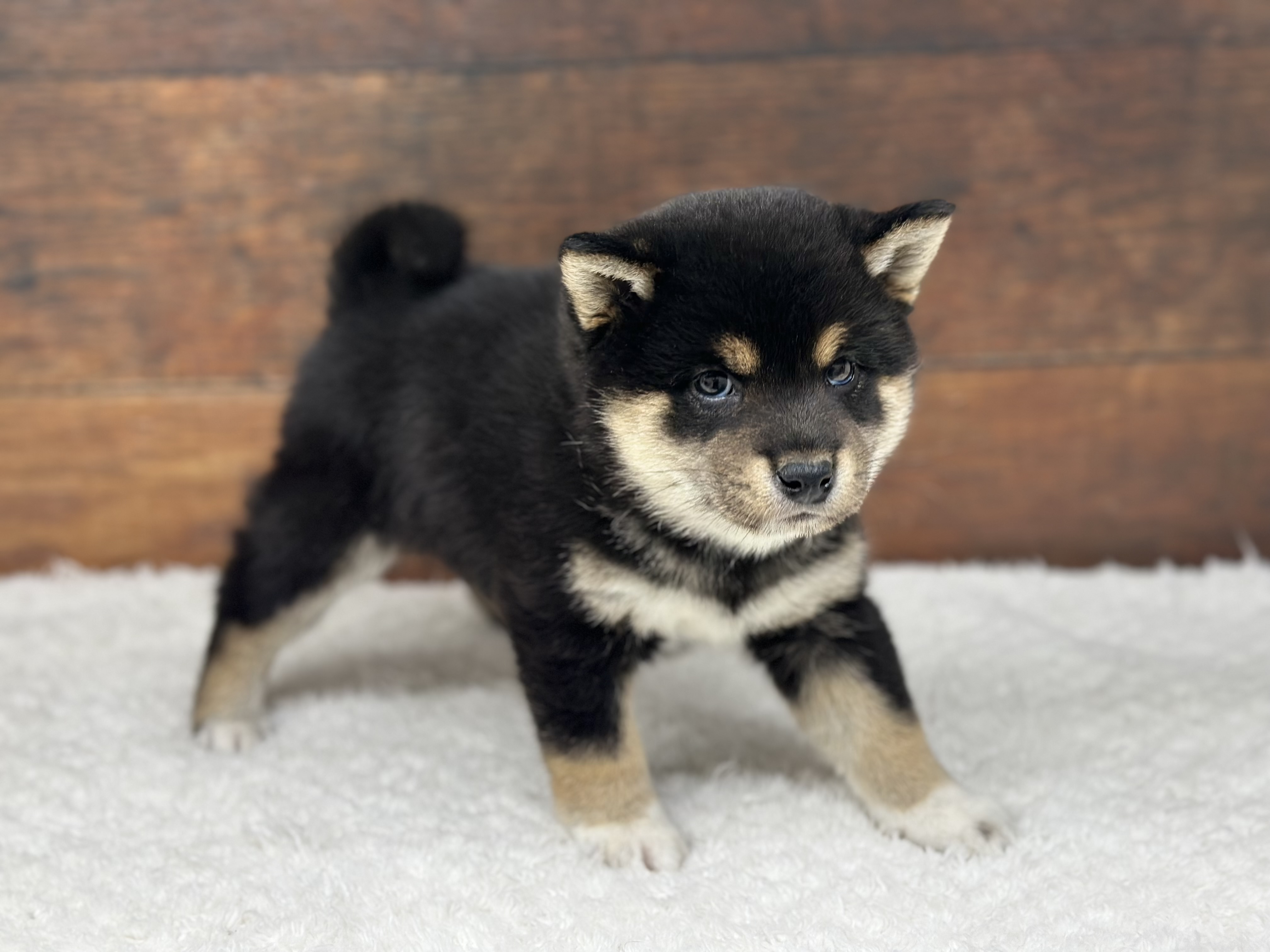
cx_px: 635
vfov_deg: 30.3
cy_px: 476
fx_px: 1761
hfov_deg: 39.7
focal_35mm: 48
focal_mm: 6.86
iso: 125
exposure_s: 1/108
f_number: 1.78
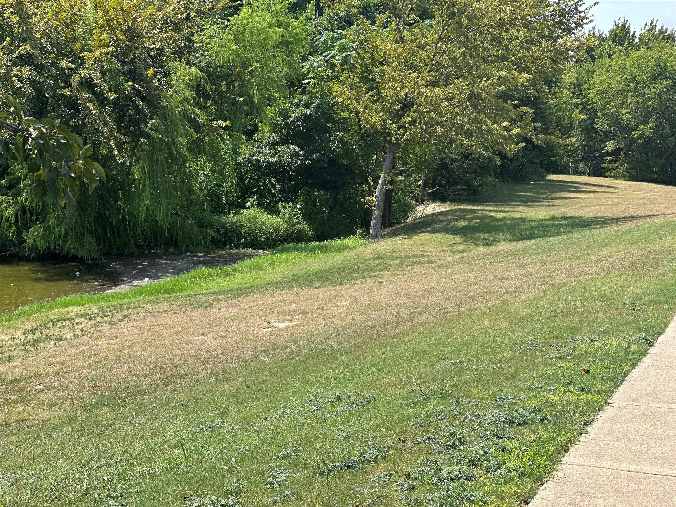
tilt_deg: -4.3
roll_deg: -1.2
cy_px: 254
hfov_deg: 25.3
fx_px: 1504
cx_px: 338
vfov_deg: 19.1
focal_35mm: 77
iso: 32
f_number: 2.8
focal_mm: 9
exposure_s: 1/396
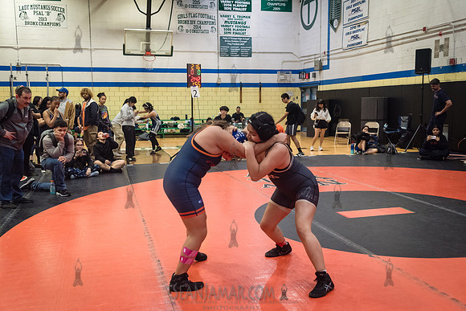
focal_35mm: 35
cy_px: 156
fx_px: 453
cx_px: 233
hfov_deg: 54.4
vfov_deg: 37.9
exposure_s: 1/400
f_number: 3.2
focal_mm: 35
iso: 5000
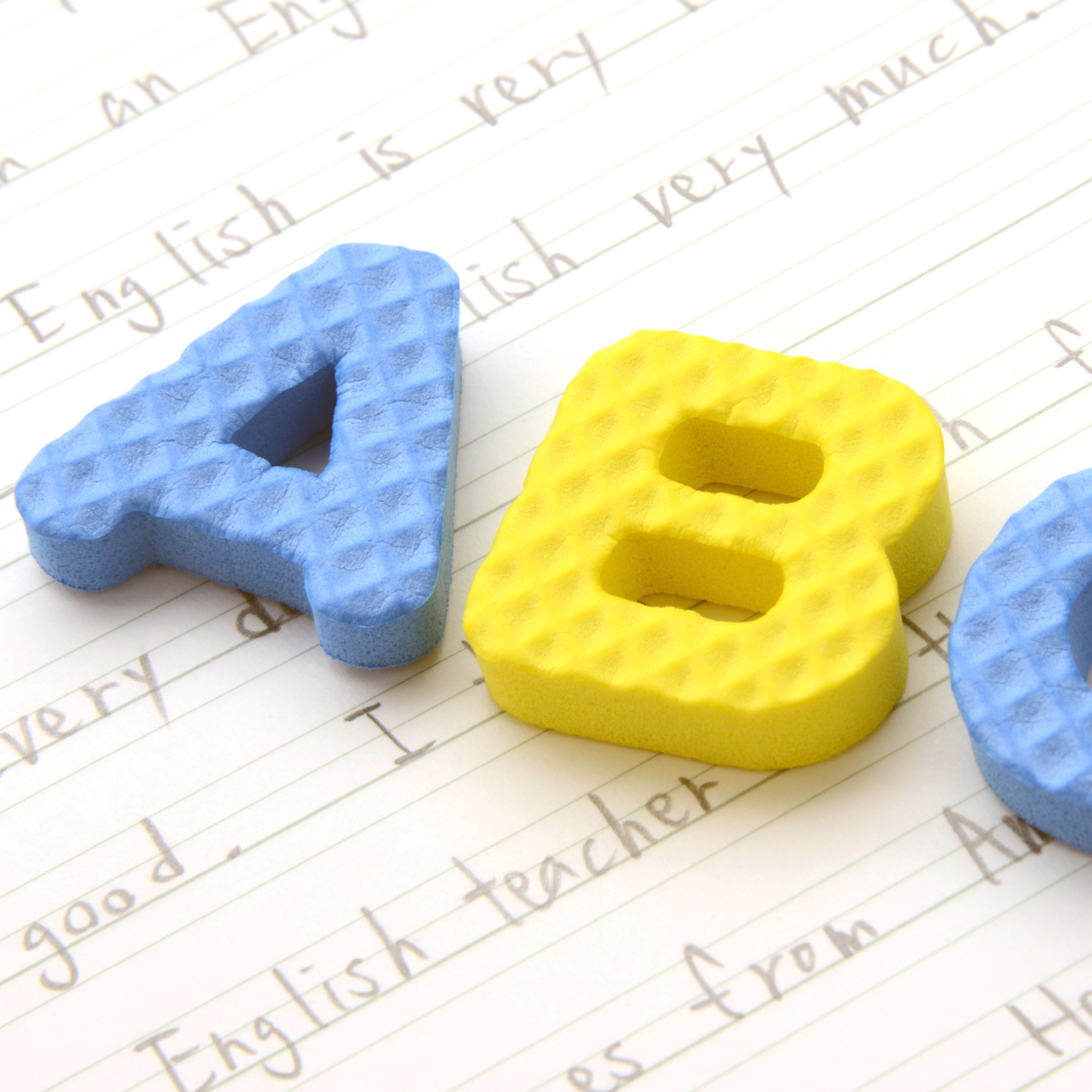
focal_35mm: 320
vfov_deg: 5.5
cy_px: 544
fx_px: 11421
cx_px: 727
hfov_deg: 5.5
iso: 200
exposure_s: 1/60
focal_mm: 250
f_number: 36
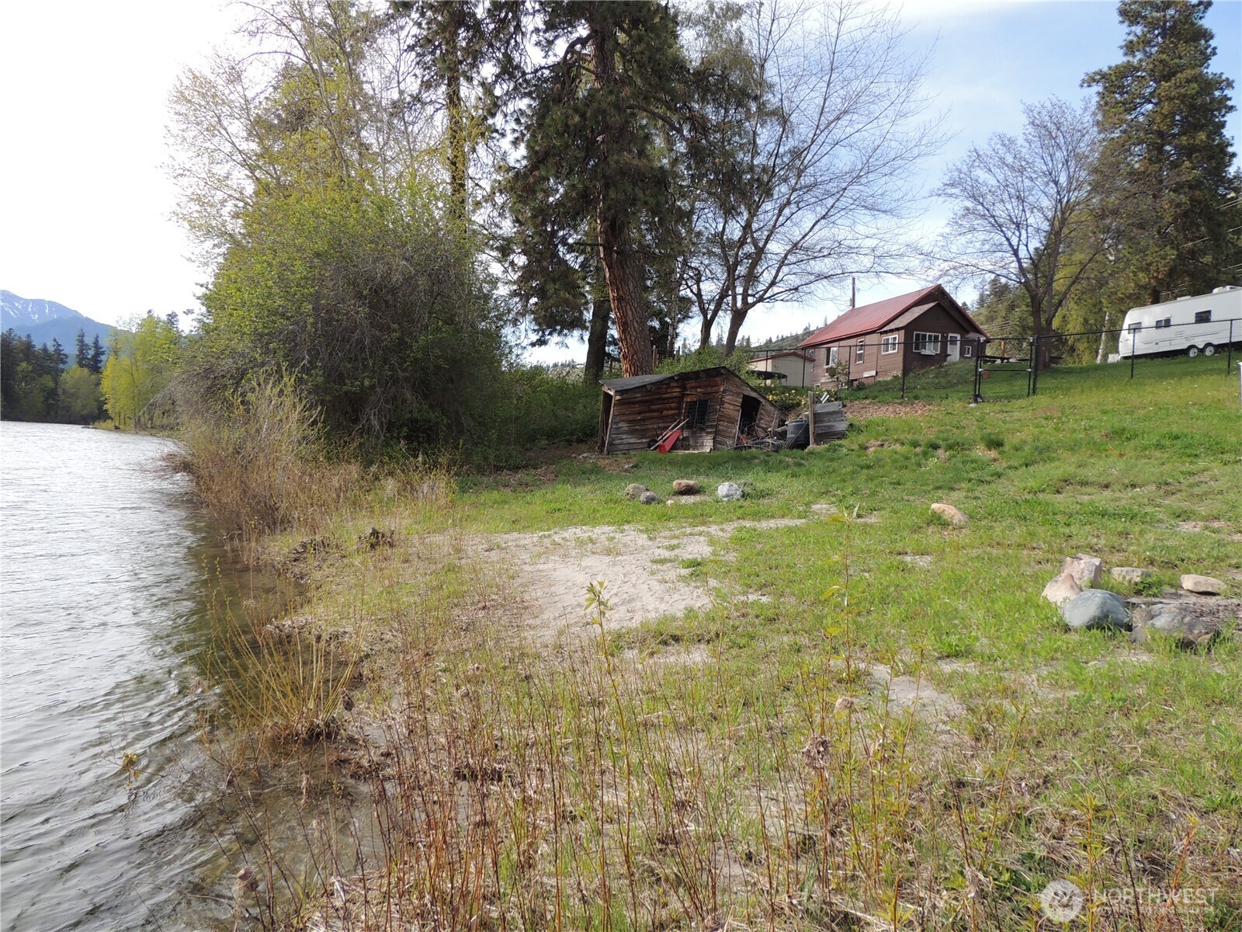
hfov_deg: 71.6
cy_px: 466
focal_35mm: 24
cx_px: 621
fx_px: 861
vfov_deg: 56.8
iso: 100
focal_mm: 4.3
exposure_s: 1/500
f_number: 3
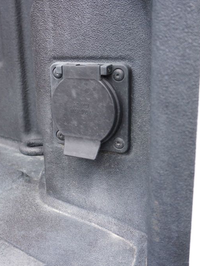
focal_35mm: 46
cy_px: 133
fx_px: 352
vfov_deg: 41.5
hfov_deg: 31.4
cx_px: 65
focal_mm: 21
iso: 100
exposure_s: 1/100
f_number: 5
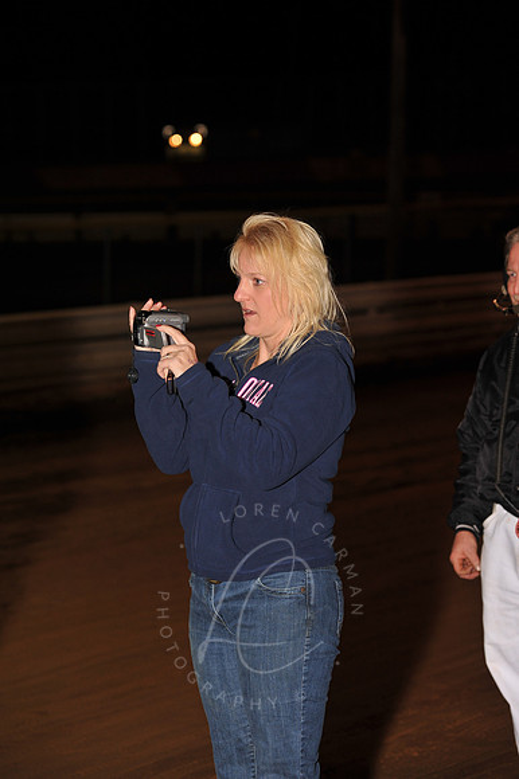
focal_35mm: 125
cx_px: 260
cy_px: 390
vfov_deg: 16.4
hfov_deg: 11.0
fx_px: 2706
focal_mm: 125
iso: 500
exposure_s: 1/250
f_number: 6.3
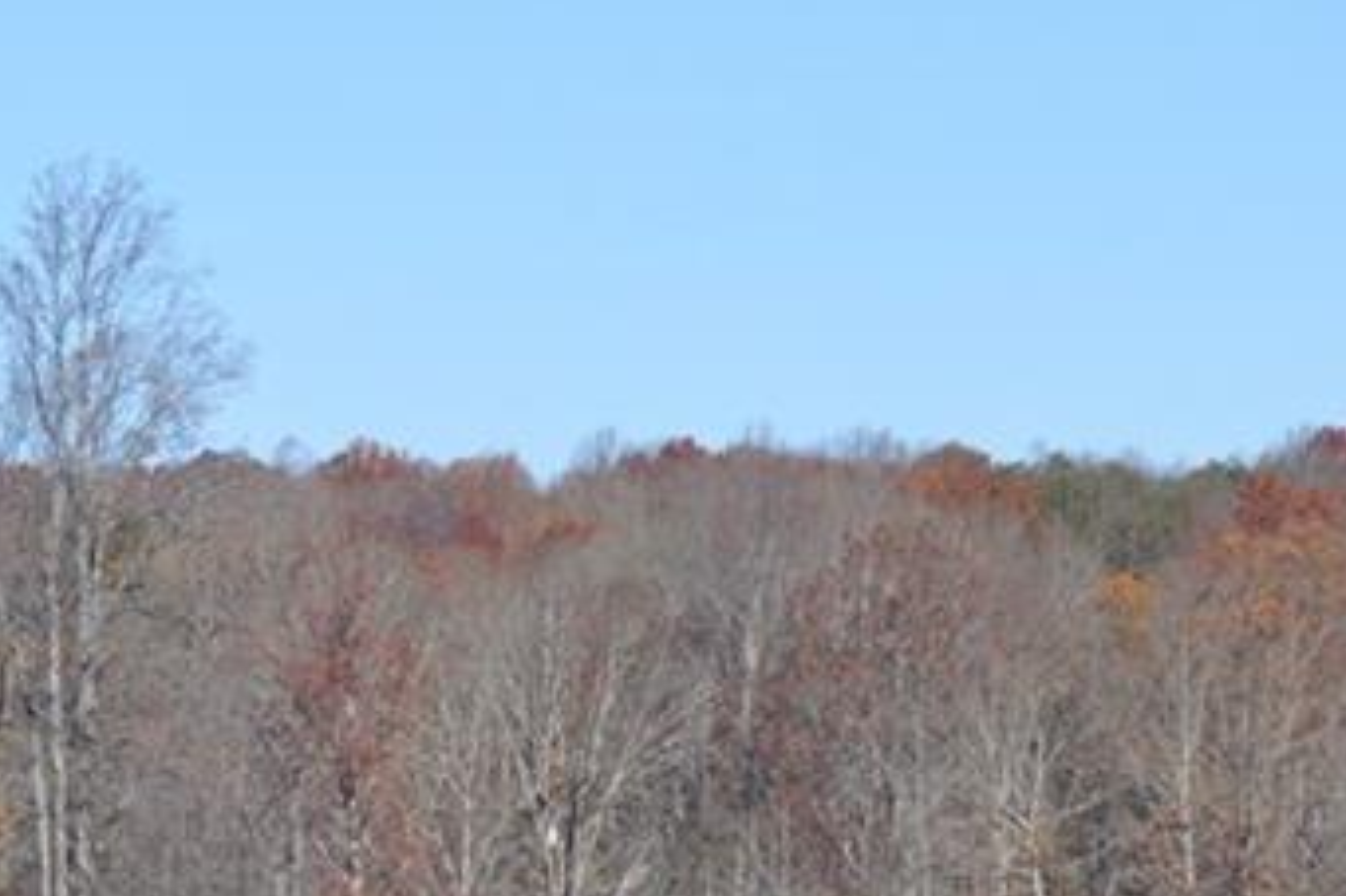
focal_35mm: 248
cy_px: 1074
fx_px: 9249
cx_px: 564
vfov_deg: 5.5
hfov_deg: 8.3
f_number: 6.3
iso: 400
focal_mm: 55
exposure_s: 1/1600
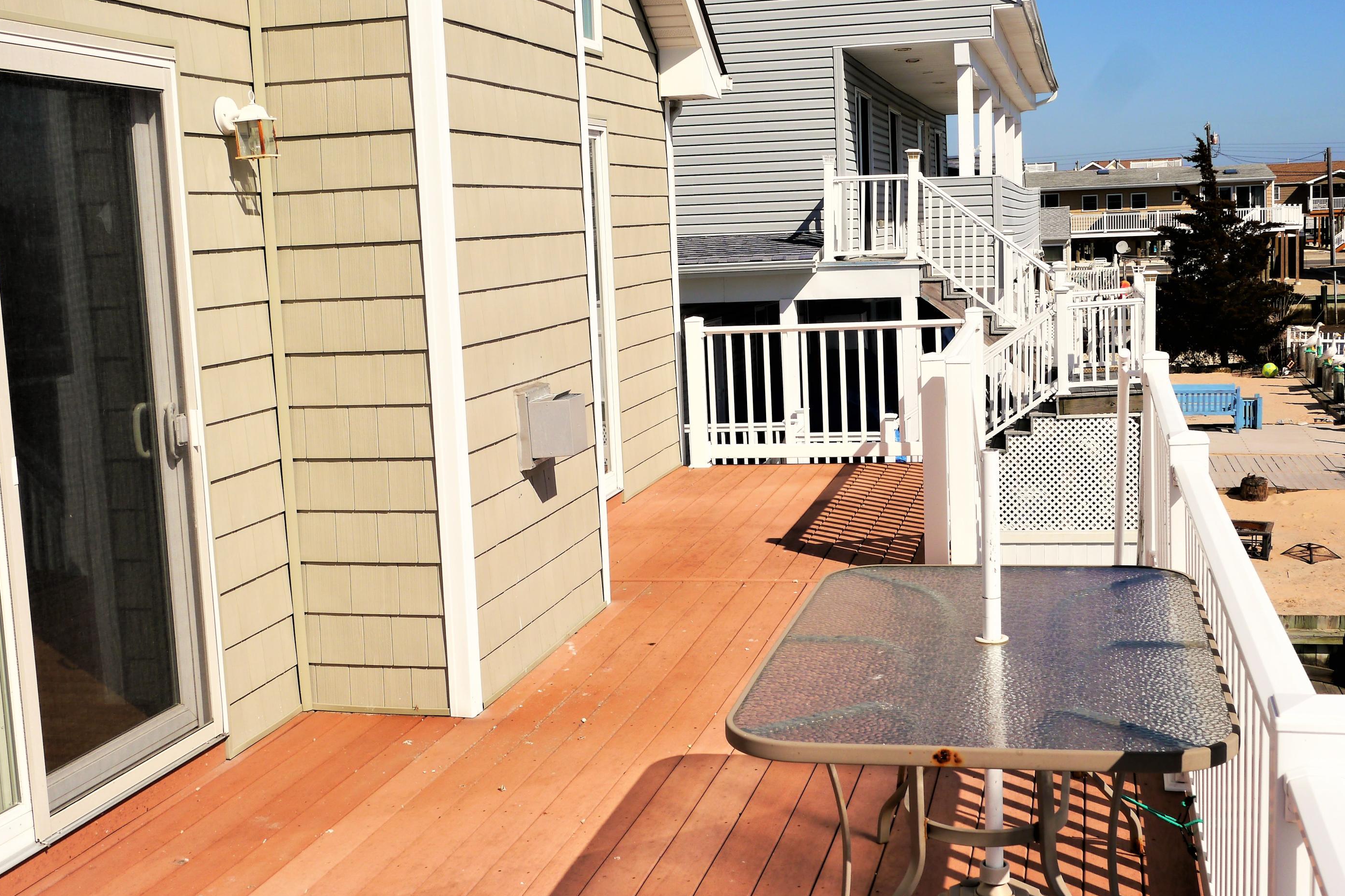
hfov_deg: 43.6
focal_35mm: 45
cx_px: 699
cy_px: 427
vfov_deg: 29.9
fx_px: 1681
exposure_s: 1/640
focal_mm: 20
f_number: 11
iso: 160
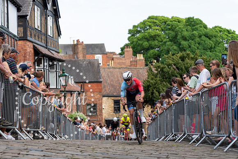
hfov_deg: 26.3
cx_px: 119
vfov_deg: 17.7
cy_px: 80
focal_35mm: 77
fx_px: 509
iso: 100
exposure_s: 1/640
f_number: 3.2
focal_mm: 77
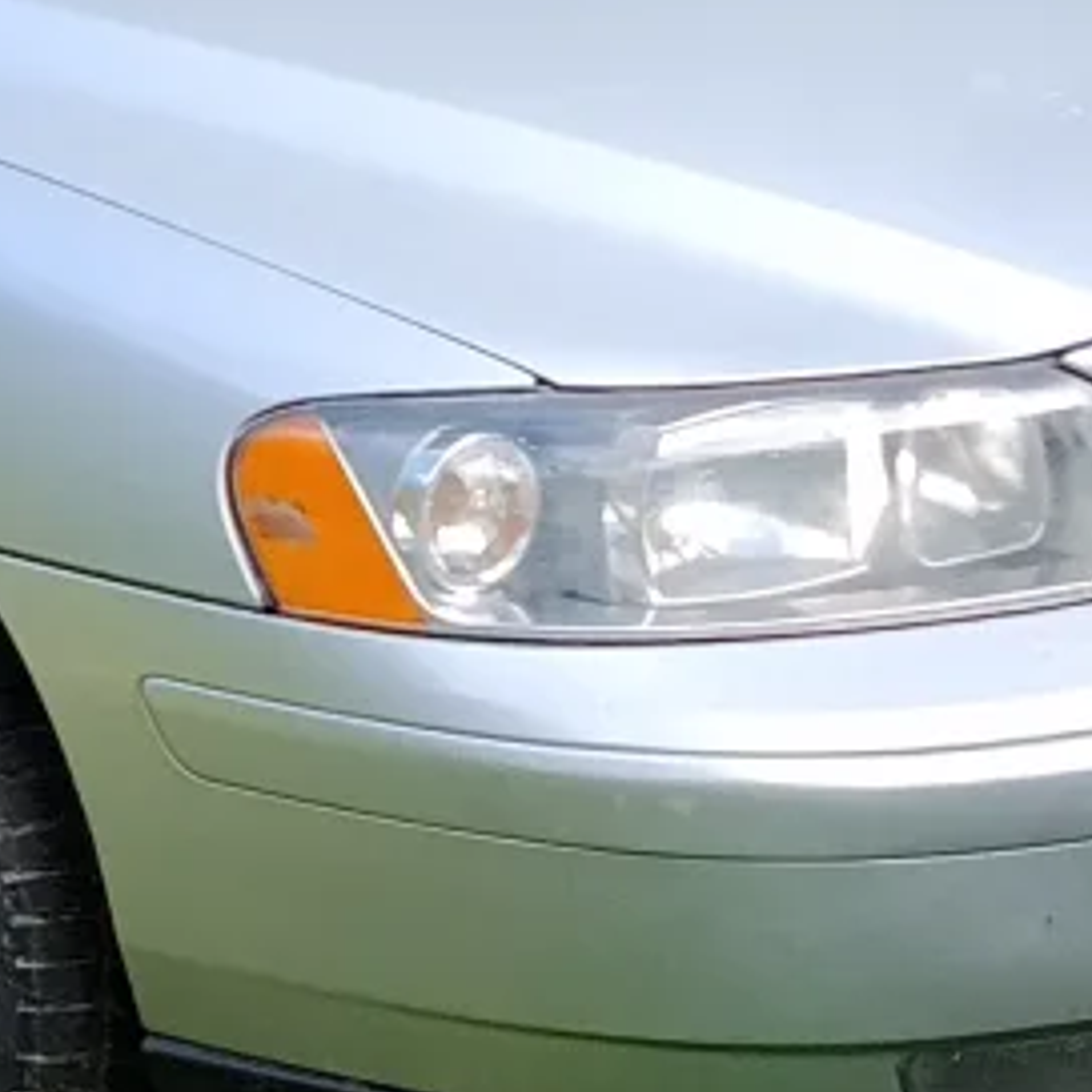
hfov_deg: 10.6
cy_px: 640
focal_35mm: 161
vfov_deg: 10.9
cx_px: -385
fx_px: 5746
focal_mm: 4.22
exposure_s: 1/301
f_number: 1.8
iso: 50
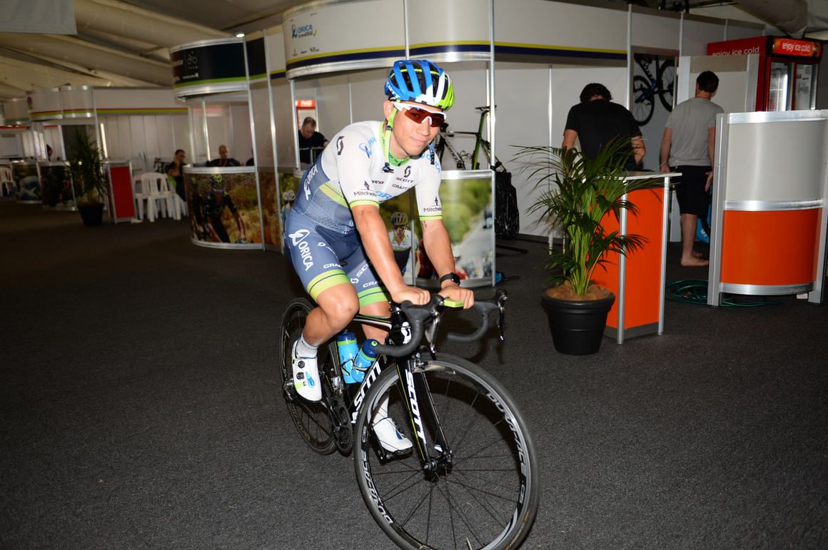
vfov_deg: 43.5
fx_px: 689
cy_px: 282
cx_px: 410
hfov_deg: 62.0
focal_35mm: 30
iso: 200
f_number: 2.8
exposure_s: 1/250
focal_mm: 29
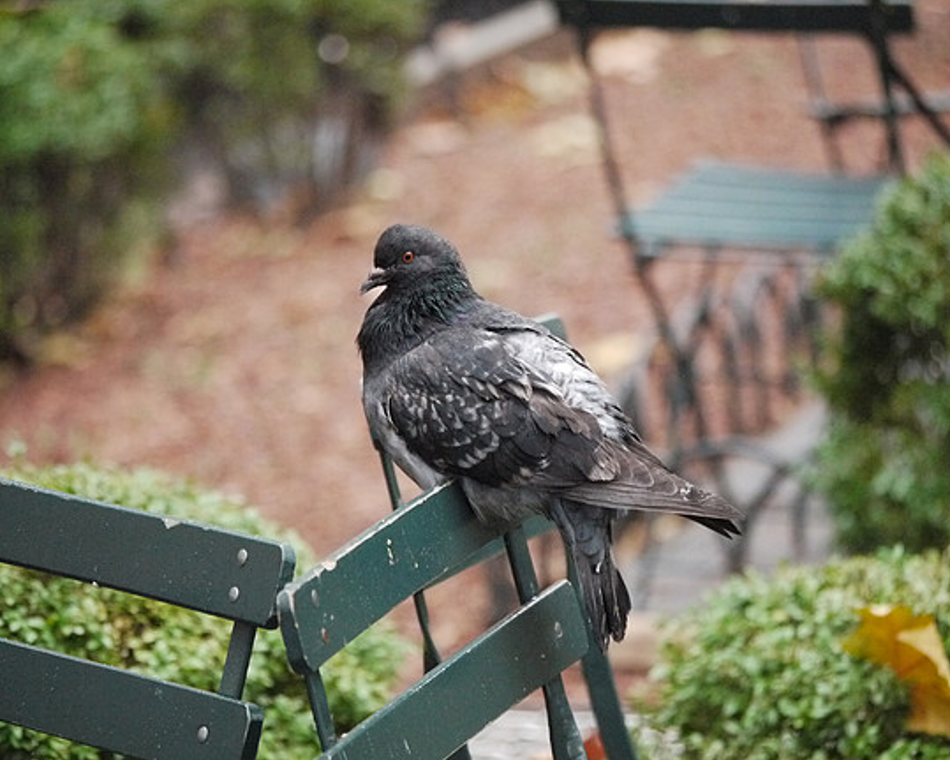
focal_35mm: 210
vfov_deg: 7.4
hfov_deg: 9.2
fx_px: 5903
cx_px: 497
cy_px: 382
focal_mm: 100
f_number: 4
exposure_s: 1/160
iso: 1600
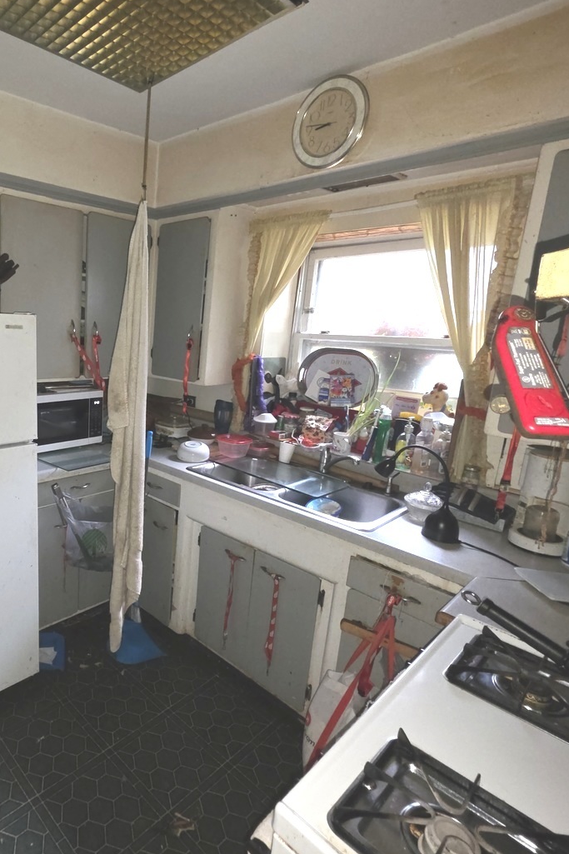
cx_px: 119
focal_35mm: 19
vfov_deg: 86.9
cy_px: 426
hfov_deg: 59.8
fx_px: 451
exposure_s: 1/34.8
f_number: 1.9
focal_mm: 2.2
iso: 200
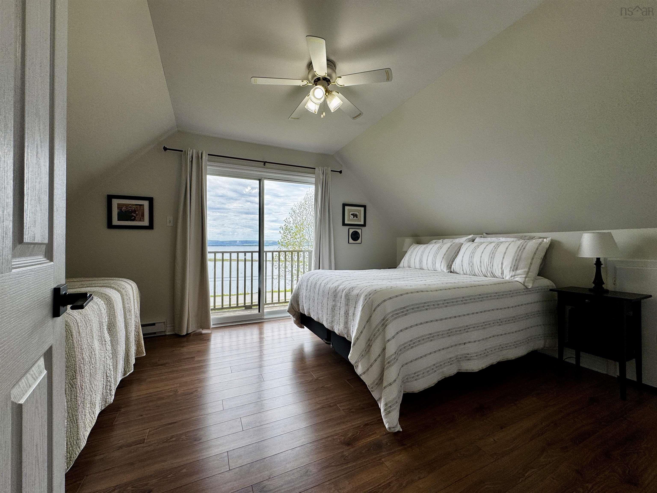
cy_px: 246
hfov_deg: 102.1
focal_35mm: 14
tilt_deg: -0.1
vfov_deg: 85.7
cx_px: 328
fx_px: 266
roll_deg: +0.5
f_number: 2.2
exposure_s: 1/354
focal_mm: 2.22
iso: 40
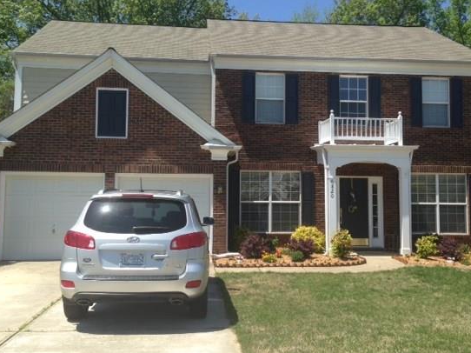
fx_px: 530
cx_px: 242
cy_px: 166
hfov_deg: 47.9
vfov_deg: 36.8
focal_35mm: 39
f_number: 2.4
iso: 50
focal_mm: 4.12
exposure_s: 1/1205
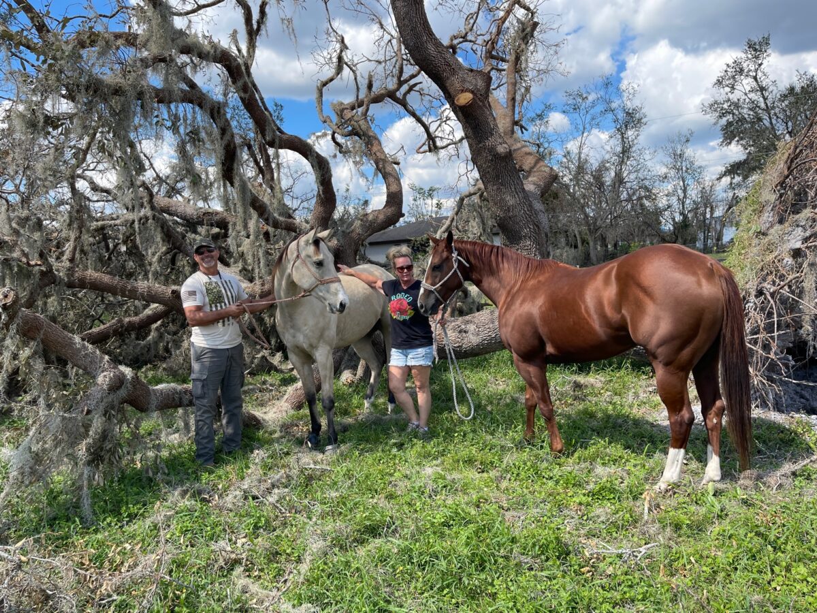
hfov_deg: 67.3
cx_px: 408
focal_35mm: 26
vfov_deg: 53.1
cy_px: 306
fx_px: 614
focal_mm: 5.1
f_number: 1.6
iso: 32
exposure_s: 1/1370
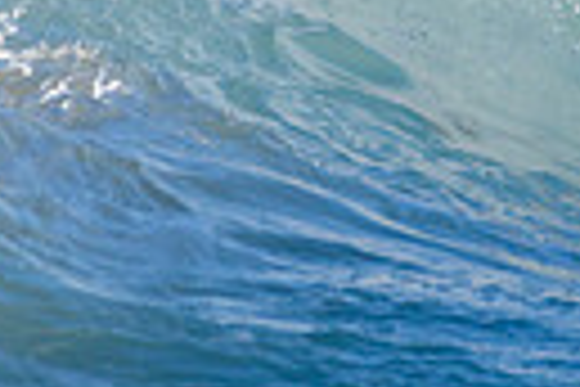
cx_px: 769
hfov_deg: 0.9
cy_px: -155
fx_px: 36279
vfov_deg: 0.6
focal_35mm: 2252
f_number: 5.6
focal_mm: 500
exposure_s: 1/2000
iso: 280
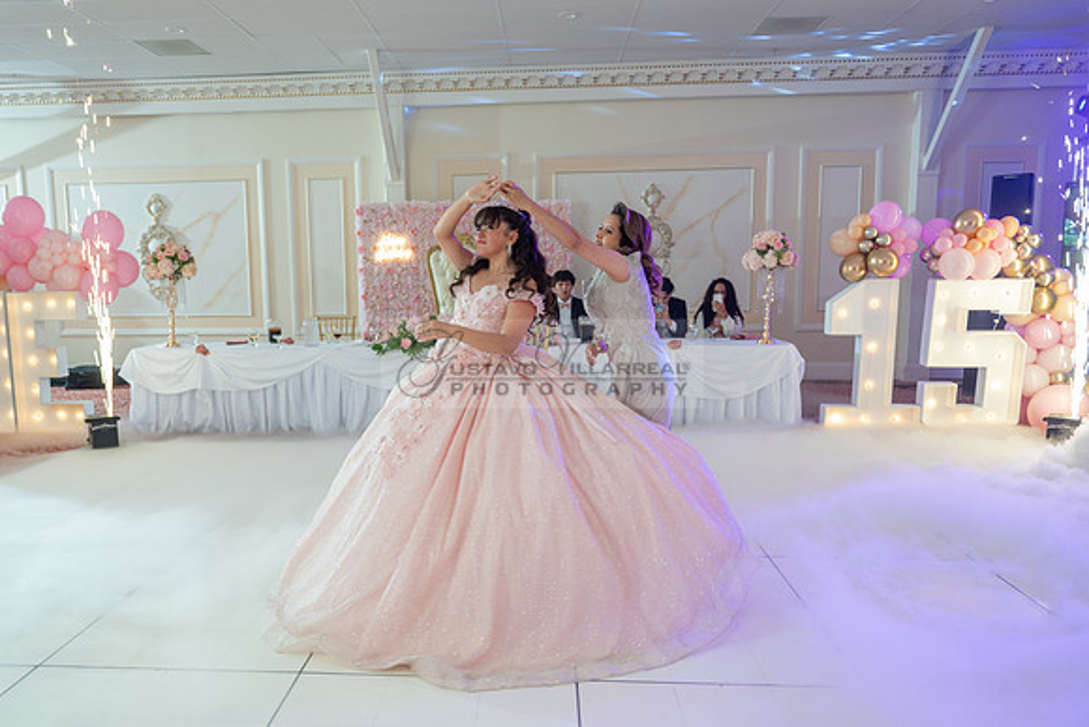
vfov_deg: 47.4
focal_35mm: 27
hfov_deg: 66.5
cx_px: 482
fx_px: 827
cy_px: 390
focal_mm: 24
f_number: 2.8
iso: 400
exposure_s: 1/100
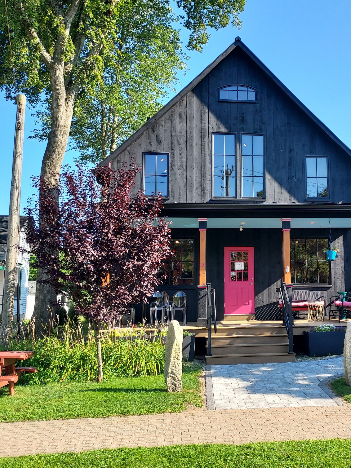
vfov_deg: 55.3
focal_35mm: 33
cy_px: 234
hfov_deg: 41.8
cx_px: 260
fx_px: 446
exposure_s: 1/363
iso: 40
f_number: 1.8
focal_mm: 4.6
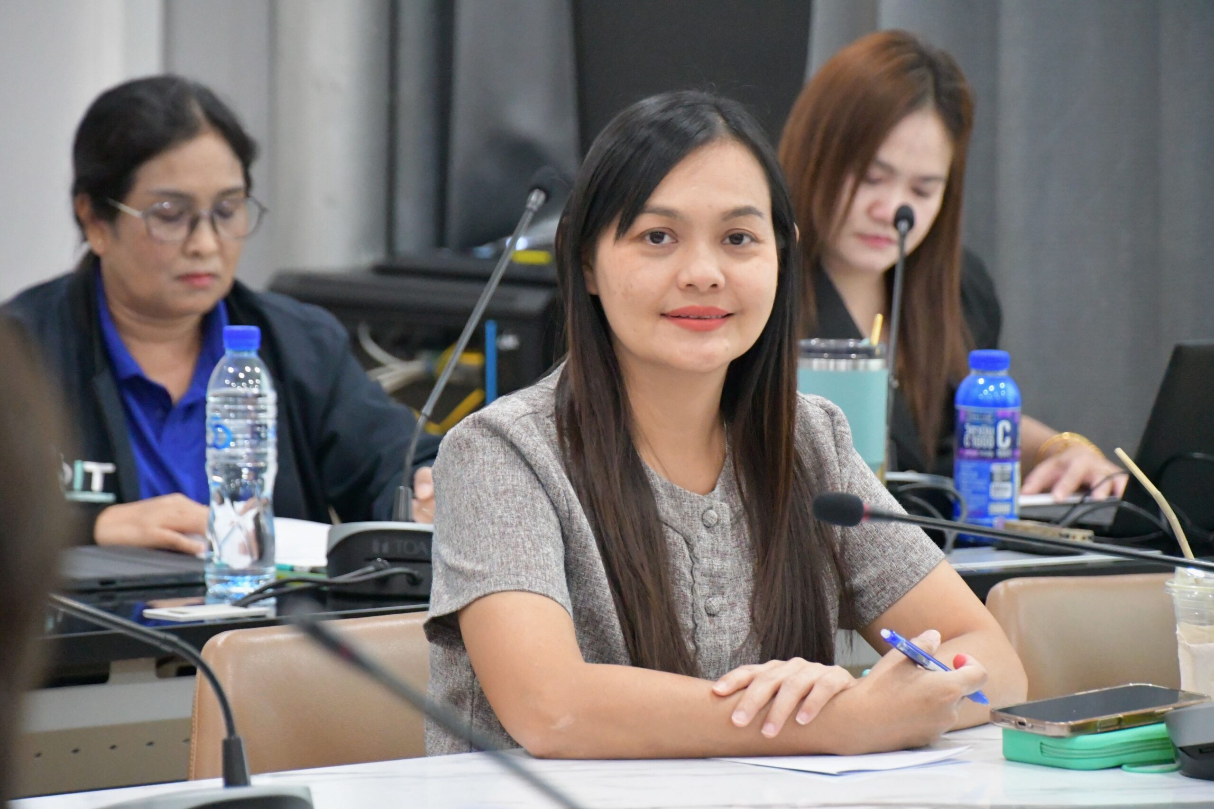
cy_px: 404
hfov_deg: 9.5
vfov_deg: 6.3
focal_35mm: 217
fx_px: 7318
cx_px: 607
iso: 12800
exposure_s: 1/160
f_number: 6
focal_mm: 145
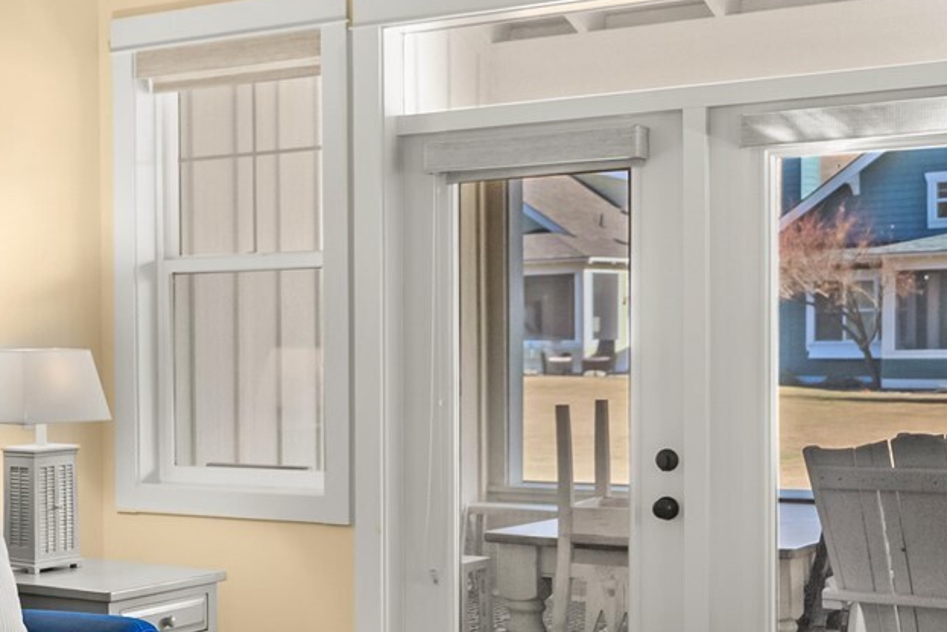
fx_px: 1811
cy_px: 403
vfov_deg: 19.8
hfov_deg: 27.5
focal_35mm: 69
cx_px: -17
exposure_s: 1/10
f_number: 2.8
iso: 400
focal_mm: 25.3
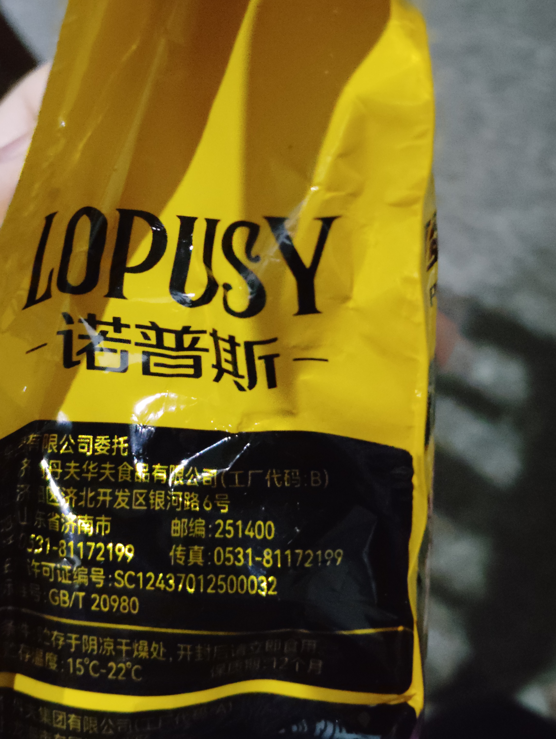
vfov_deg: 47.5
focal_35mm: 39
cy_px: 288
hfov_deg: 36.7
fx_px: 833
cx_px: 208
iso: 4557
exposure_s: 1/14.3
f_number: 1.8
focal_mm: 4.25
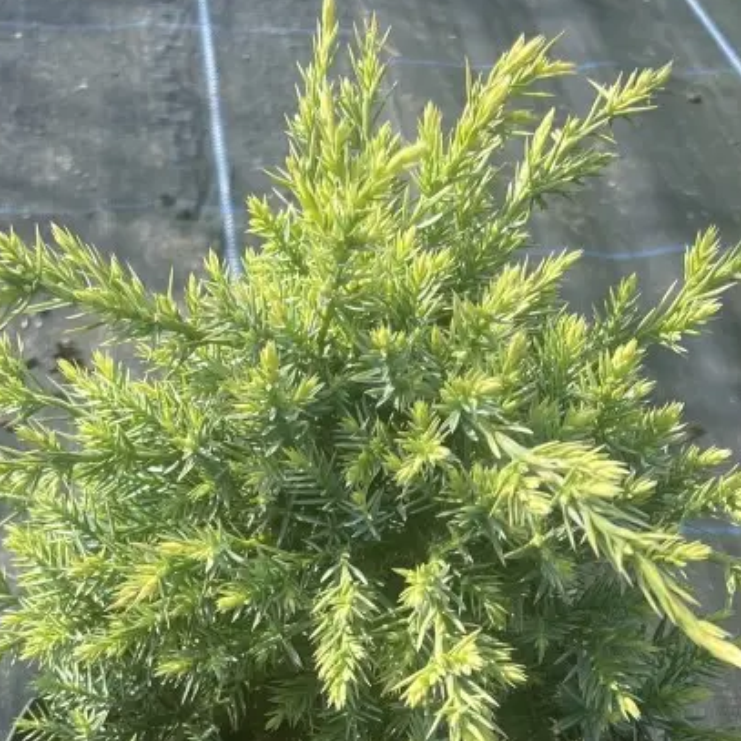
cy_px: 803
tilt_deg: -48.5
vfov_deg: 26.1
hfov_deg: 28.1
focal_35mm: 61
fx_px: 1477
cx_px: 331
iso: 32
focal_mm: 4.2
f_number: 1.6
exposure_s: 1/882
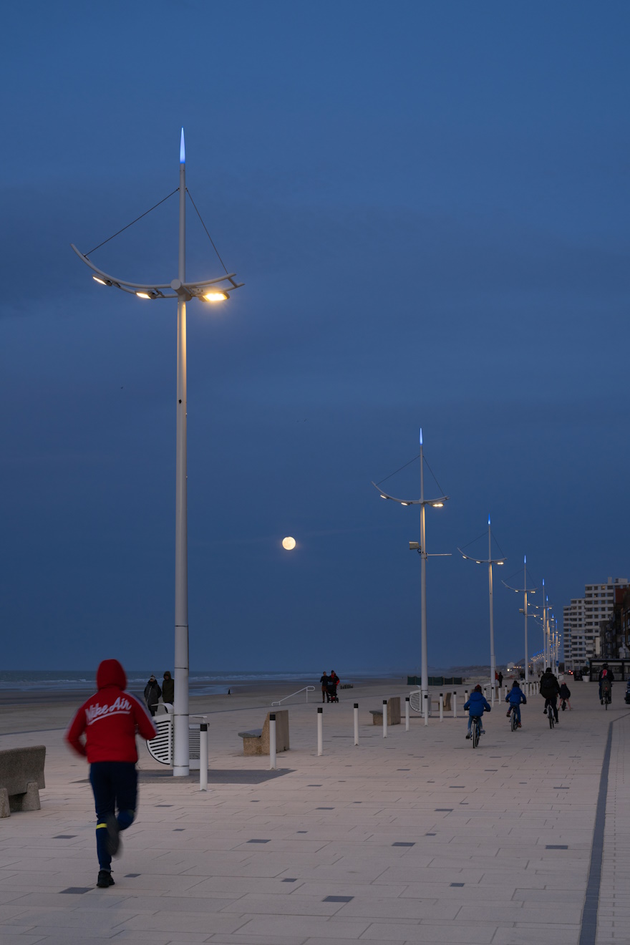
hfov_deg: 26.0
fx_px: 1365
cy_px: 472
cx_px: 315
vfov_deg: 38.2
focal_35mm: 52
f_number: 7.1
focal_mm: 52
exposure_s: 1/30
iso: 320
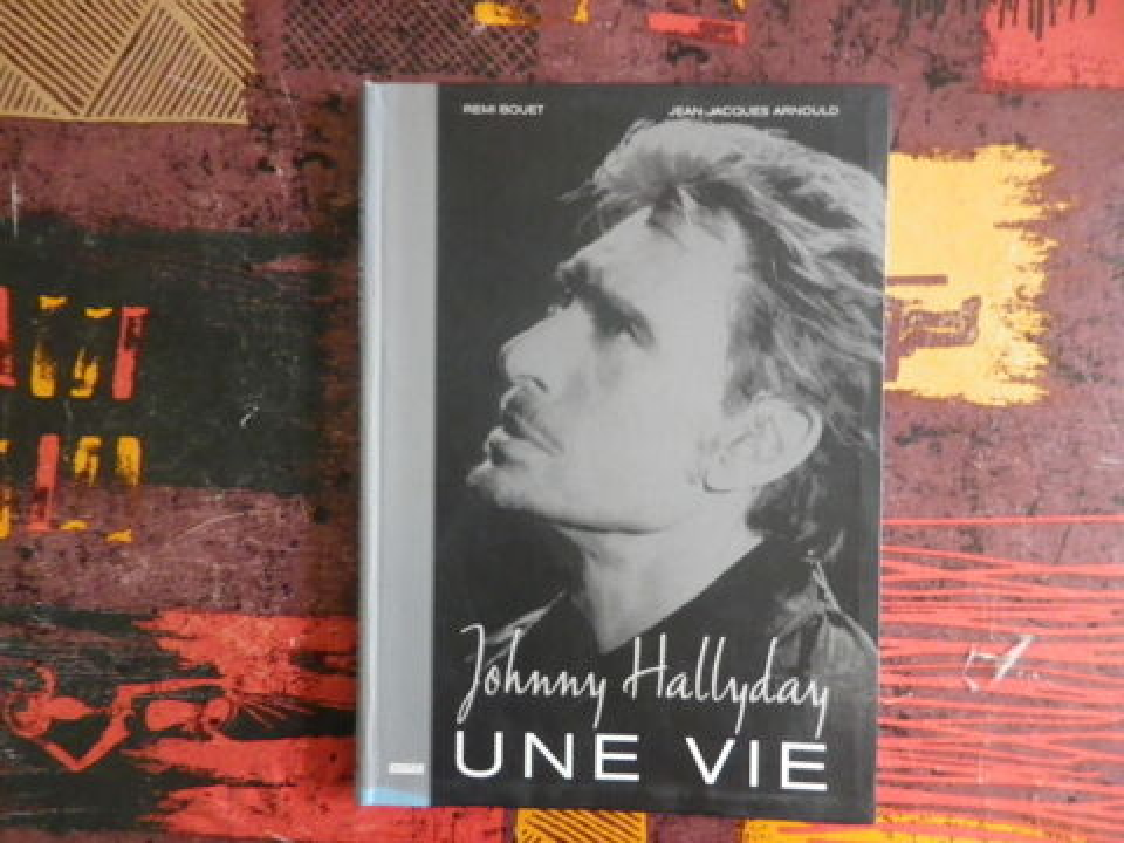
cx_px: 562
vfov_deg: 54.9
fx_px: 812
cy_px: 422
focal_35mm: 25
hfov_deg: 69.4
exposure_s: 1/15
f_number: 3.5
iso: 640
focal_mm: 4.5
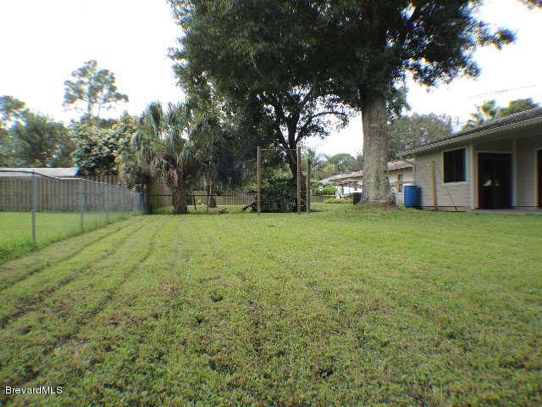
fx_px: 517
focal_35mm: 33
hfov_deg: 55.4
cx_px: 271
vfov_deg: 42.9
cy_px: 204
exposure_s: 1/500
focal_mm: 7
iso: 80
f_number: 2
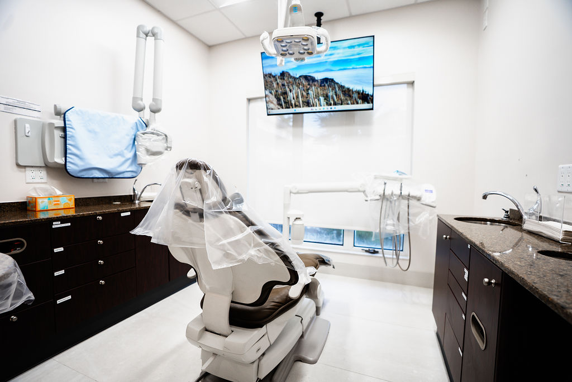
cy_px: 191
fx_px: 258
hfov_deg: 95.9
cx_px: 286
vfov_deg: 73.0
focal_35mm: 16
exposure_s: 1/60
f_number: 2.8
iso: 160
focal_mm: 16
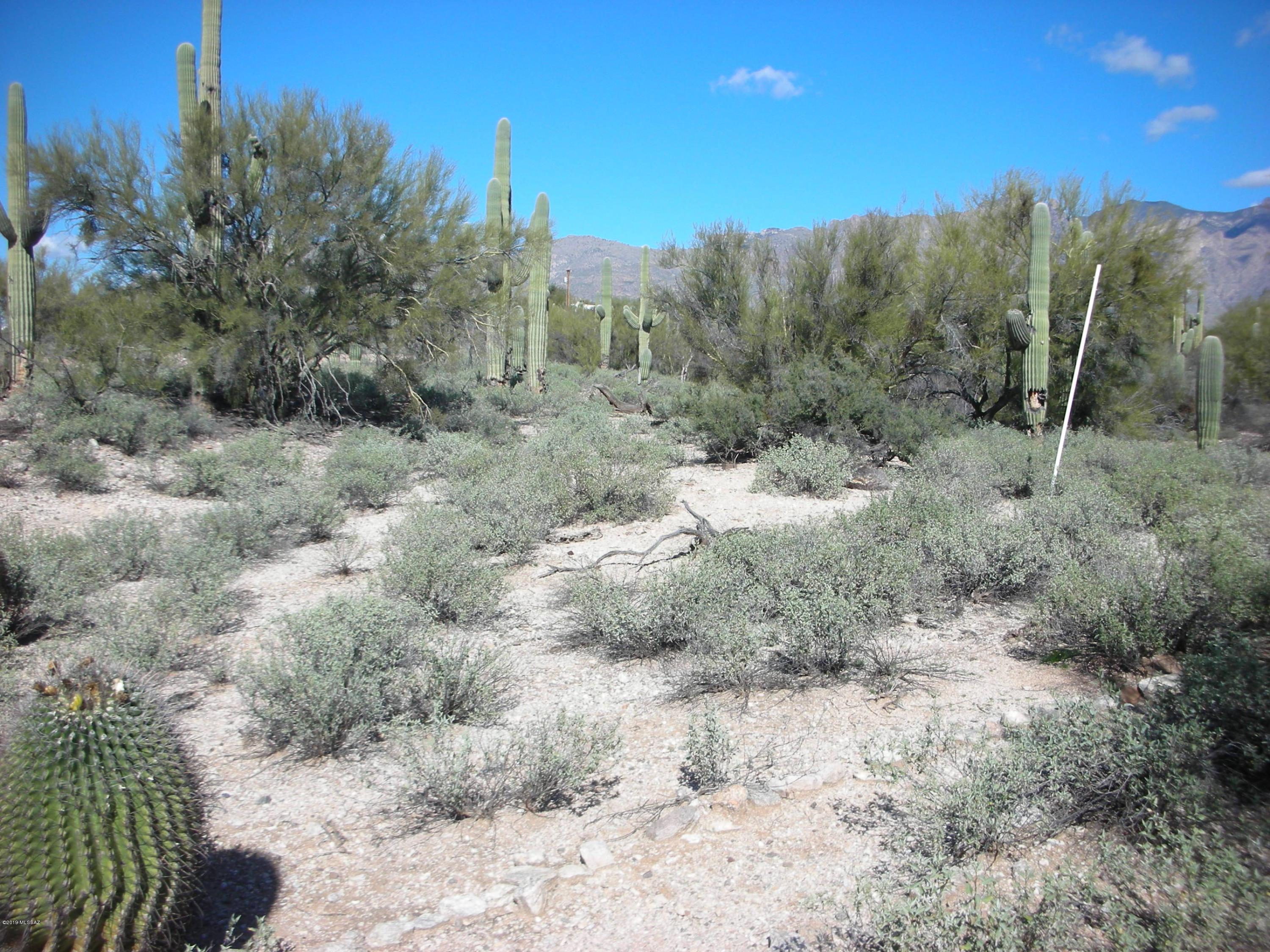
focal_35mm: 35
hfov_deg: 52.6
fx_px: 1284
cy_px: 476
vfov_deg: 40.7
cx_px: 635
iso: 50
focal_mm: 5.8
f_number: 8.5
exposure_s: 1/98.7
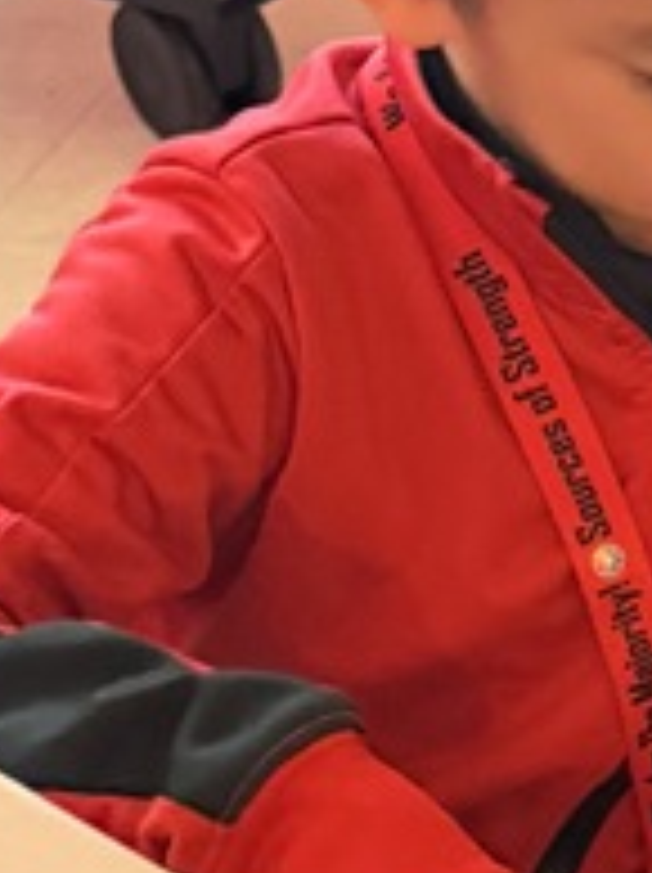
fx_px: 3196
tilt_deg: -36.8
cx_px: 940
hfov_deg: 11.2
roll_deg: -1.1
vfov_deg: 15.4
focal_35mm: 127
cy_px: 724
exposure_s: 1/36
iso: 800
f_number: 1.78
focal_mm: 6.76
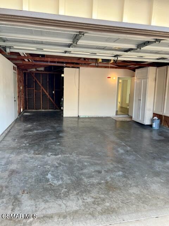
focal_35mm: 26
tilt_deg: -7.7
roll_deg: -1.8
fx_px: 169
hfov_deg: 53.1
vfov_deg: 67.3
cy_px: 113
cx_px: 84
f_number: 1.5
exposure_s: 1/130
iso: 50
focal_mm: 5.7
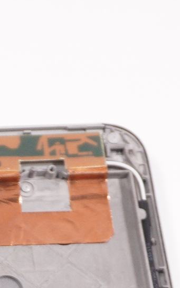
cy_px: 512
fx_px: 1520
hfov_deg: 6.3
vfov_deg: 10.2
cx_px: -321
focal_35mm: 194
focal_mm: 23
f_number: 5.6
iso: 800
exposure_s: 1/250
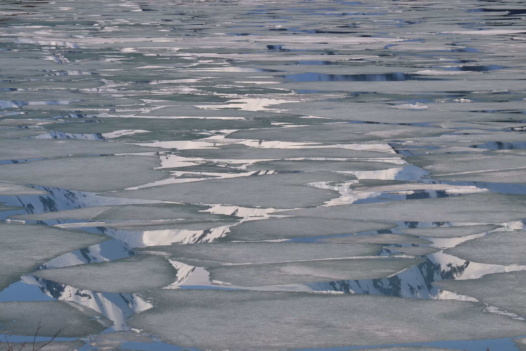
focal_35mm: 150
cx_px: 263
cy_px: 176
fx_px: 2191
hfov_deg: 13.7
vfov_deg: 9.1
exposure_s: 1/500
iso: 220
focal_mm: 100
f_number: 11
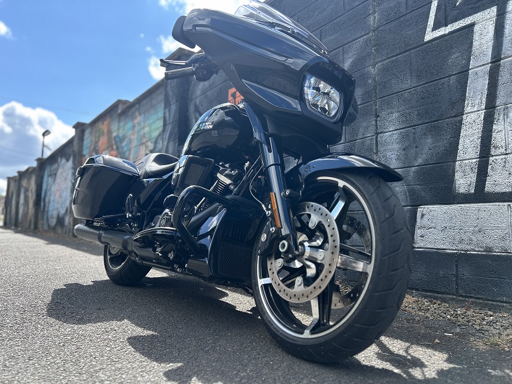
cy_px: 192
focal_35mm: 26
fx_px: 384
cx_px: 256
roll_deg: -1.4
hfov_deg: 67.3
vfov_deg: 53.0
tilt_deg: +6.1
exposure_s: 1/1029
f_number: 1.5
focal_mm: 5.7
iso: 50
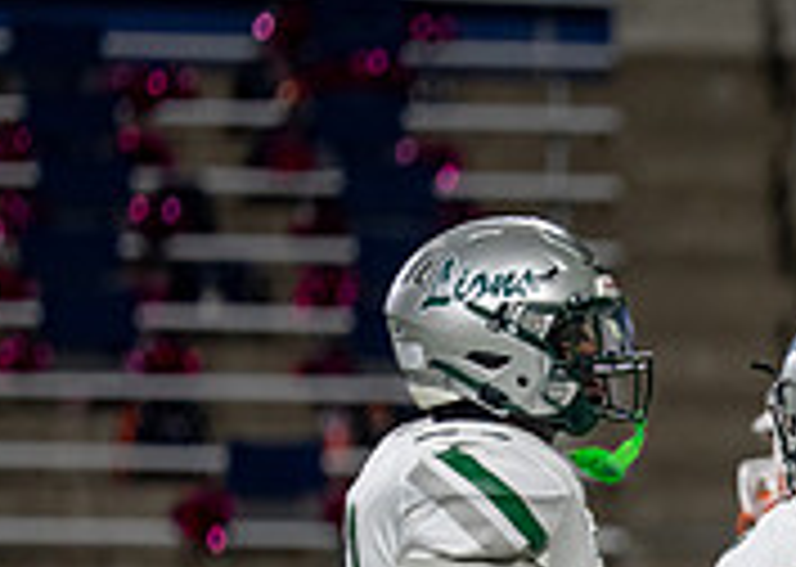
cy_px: 618
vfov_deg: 1.9
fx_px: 16778
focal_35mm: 743
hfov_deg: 2.7
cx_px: 1511
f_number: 2.8
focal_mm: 168
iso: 1600
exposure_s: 1/1250
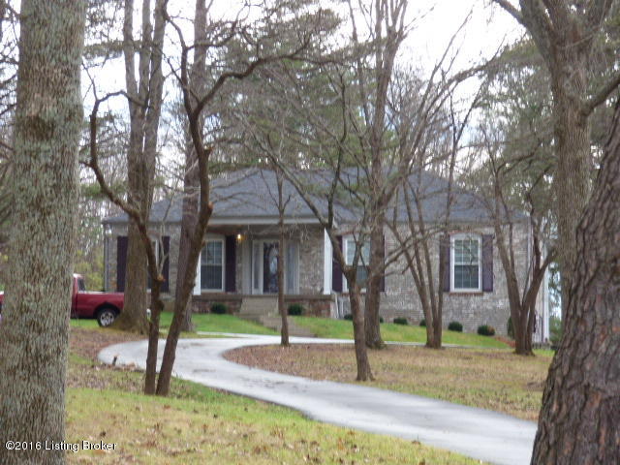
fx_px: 2651
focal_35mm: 148
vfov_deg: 10.0
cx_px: 310
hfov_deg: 13.3
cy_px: 232
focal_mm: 24.17
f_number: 5.3
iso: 100
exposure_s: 1/60
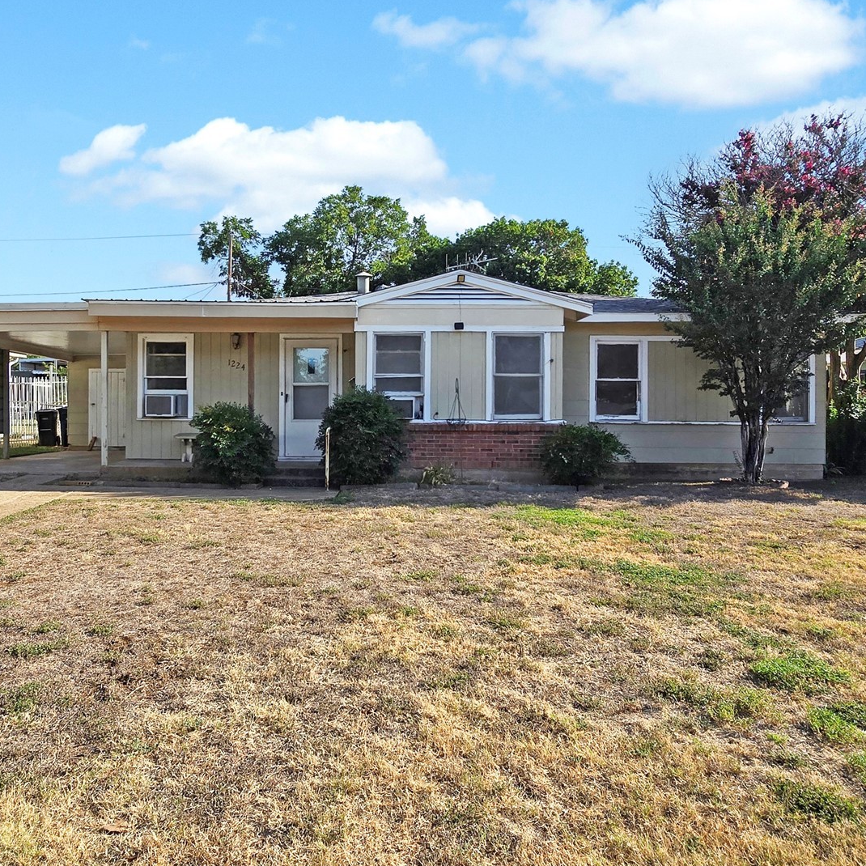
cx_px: 338
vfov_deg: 69.2
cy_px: 367
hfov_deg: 68.8
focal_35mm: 22
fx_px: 623
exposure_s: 1/1989
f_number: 2.2
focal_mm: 2.2
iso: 50
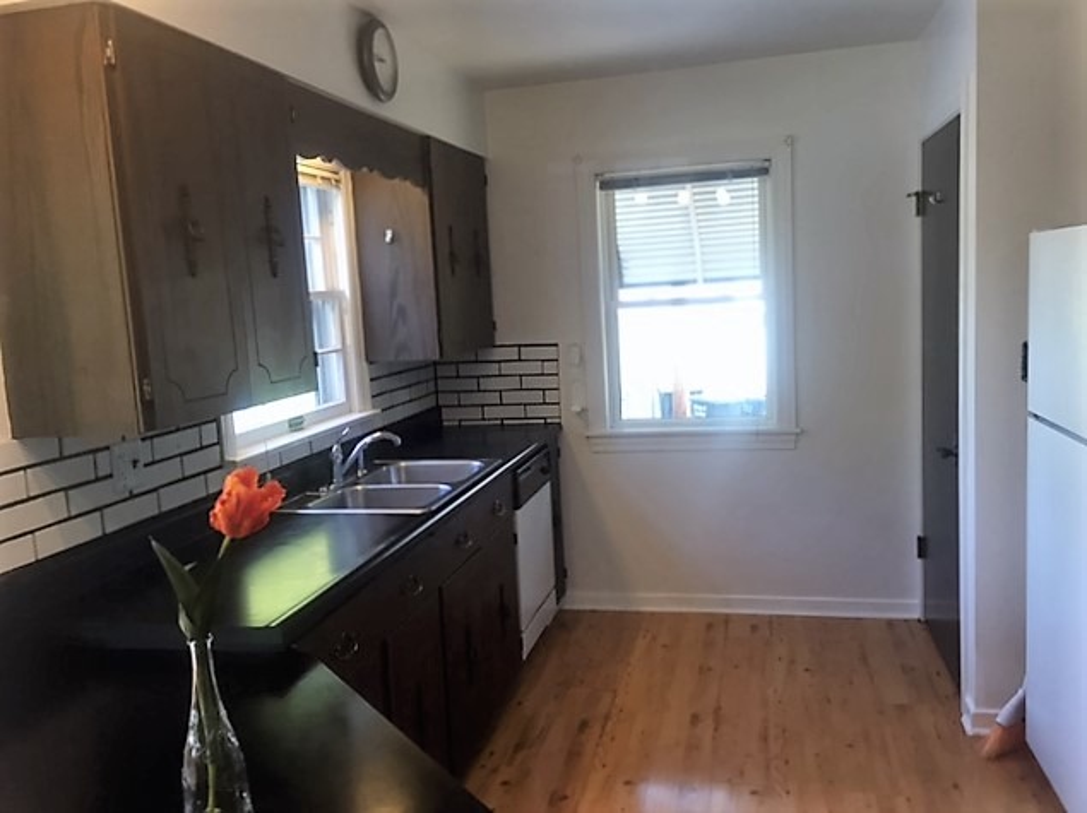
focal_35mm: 29
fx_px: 910
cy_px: 406
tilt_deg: -6.5
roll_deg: +2.4
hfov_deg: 61.7
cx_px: 544
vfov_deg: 48.2
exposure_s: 1/30
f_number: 2.2
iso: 64
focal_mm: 4.15
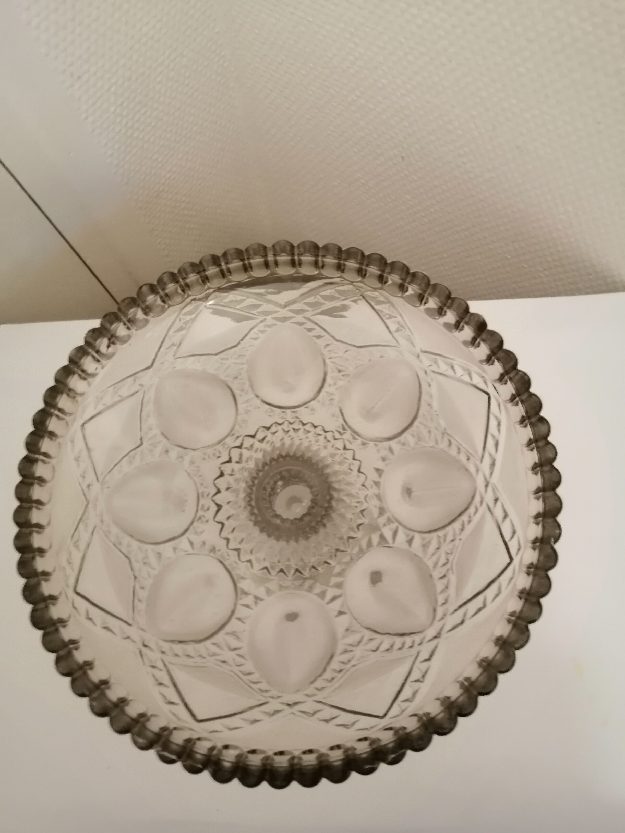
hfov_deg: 53.1
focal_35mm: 26
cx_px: 312
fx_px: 626
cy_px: 416
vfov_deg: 67.3
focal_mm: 3.96
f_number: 1.8
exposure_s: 1/25
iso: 400
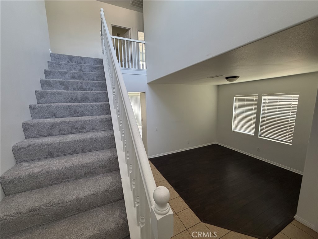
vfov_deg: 85.7
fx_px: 129
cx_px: 159
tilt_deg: -6.9
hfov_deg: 102.1
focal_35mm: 14
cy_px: 120
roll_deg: +1.8
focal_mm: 2.22
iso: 320
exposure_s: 1/121
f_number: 2.2
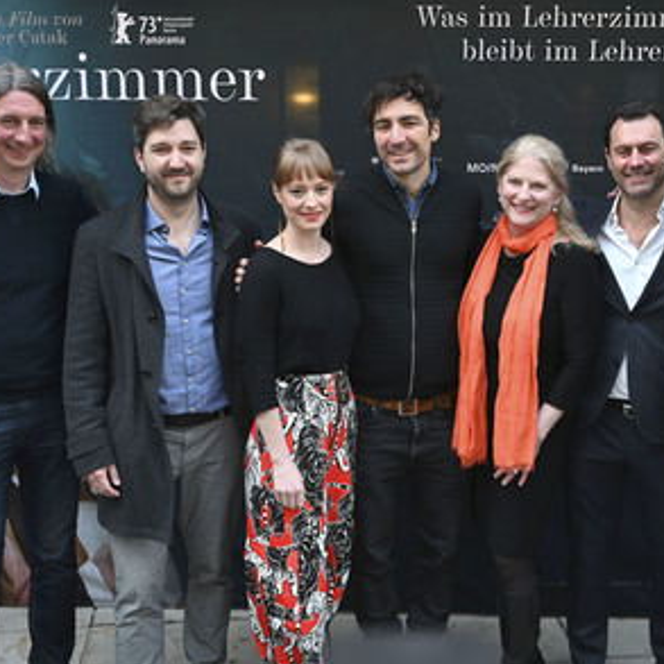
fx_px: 1020
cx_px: 373
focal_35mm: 47
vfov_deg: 36.1
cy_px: 333
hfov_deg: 36.0
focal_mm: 36
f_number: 2.8
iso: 500
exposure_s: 1/100
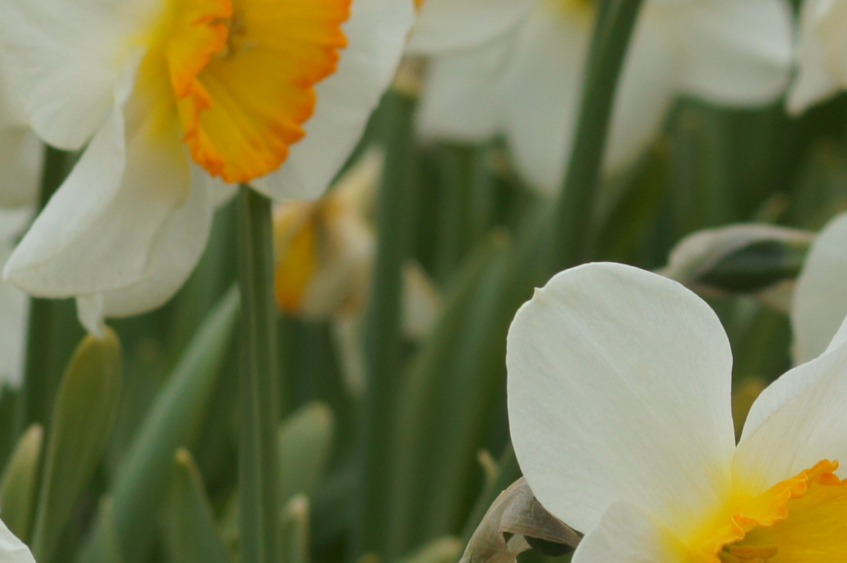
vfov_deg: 3.4
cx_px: -229
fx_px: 9588
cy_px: 777
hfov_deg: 5.0
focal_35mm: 408
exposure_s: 1/125
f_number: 9
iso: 200
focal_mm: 75
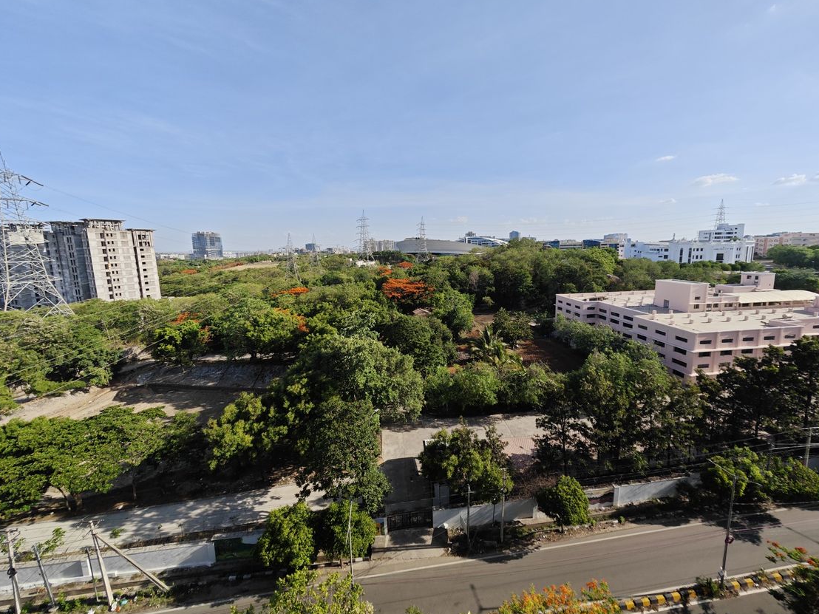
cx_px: 421
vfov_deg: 89.8
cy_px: 288
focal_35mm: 13
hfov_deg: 106.2
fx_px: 308
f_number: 1.8
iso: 125
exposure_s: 1/3606
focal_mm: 2.03
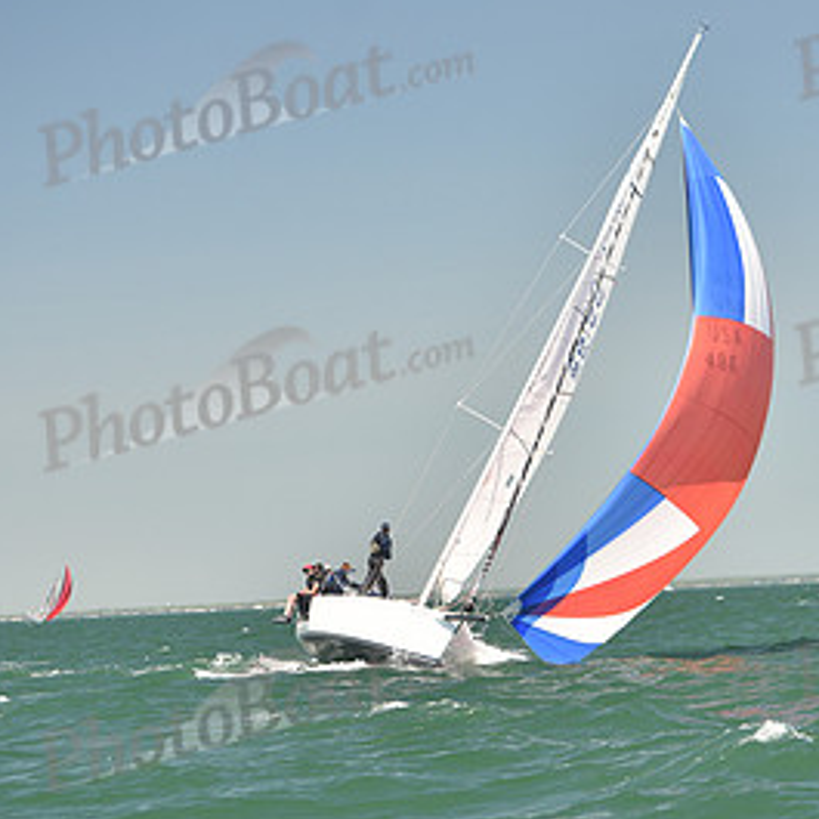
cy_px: 508
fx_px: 4577
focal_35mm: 171
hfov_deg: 10.2
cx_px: 637
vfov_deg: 10.2
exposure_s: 1/800
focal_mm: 92
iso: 250
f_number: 3.5
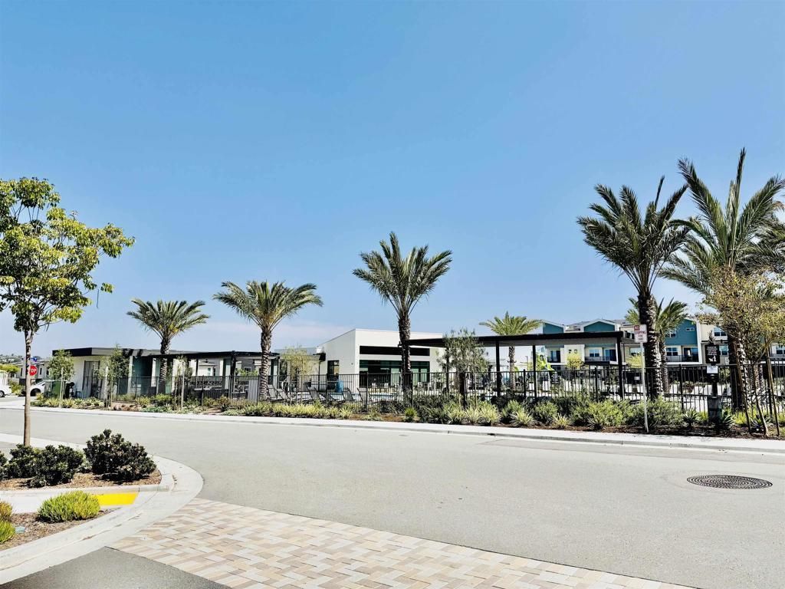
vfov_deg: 56.8
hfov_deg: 71.6
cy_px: 294
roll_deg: -0.8
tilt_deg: +7.8
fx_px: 544
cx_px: 392
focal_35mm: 24
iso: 80
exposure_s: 1/6173
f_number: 1.78
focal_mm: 6.76
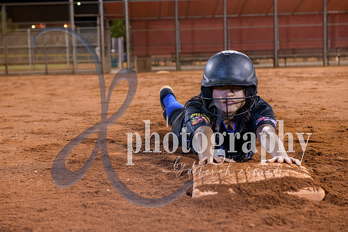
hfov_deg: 28.8
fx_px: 677
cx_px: 174
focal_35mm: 70
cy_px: 116
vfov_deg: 19.5
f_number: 5
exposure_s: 1/80
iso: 2000
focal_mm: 70
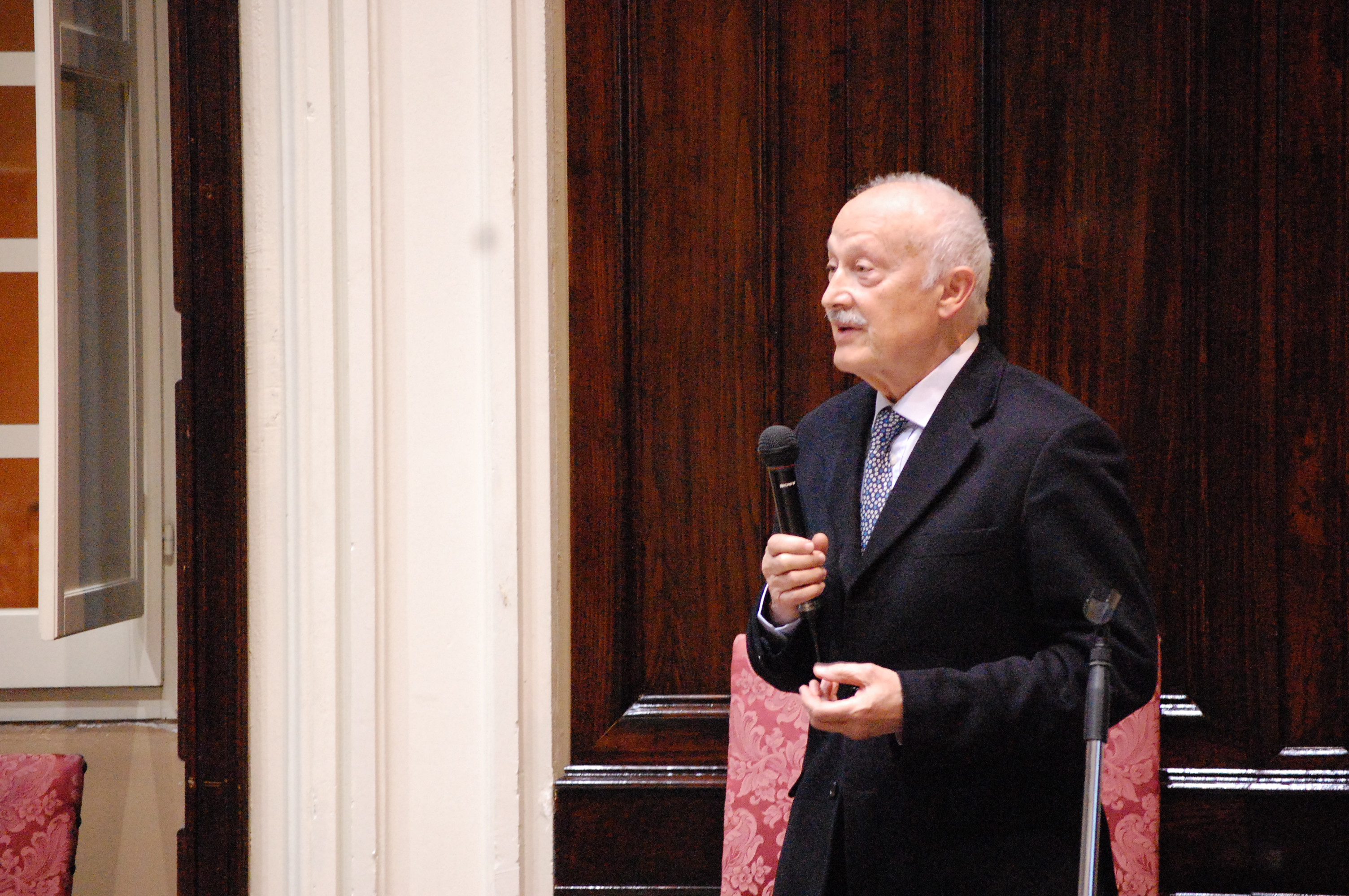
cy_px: 448
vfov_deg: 9.1
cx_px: 674
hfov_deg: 13.7
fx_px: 5616
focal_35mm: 150
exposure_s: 1/25
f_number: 4.5
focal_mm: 100
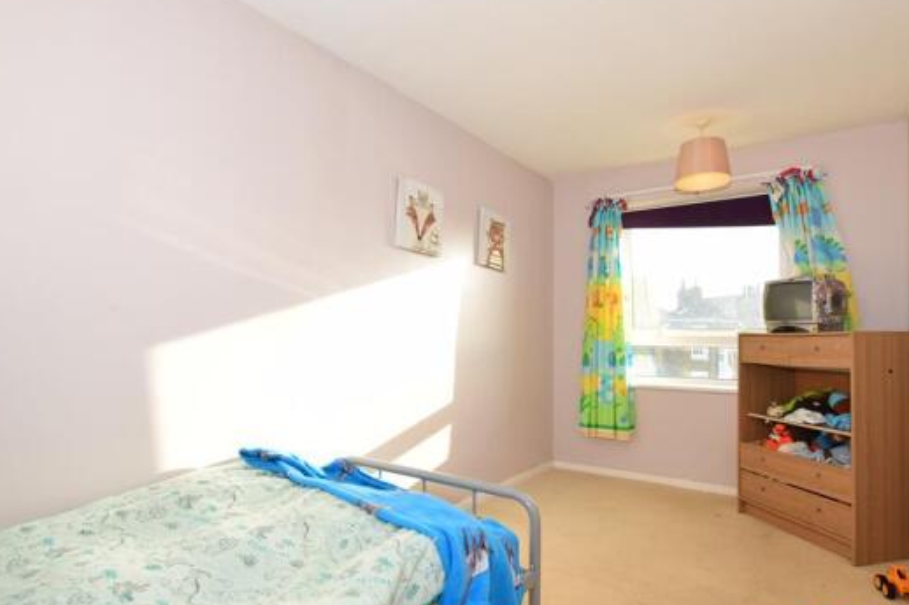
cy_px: 331
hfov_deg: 86.9
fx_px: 480
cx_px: 444
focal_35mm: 19
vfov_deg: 64.4
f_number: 8
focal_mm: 10
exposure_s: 1/200
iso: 400
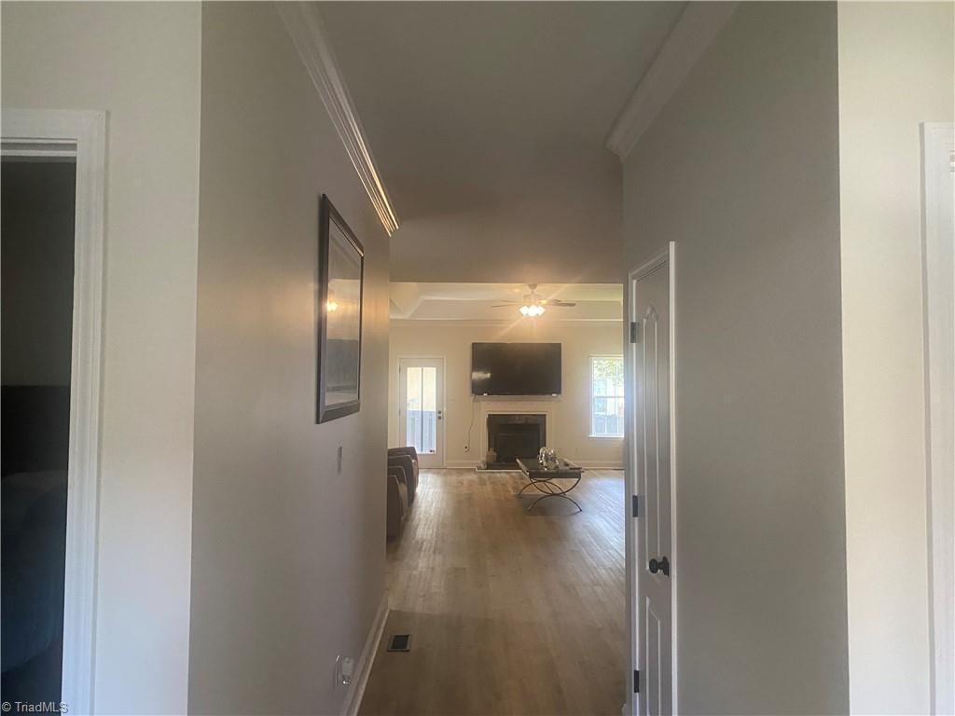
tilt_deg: +3.8
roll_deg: +0.2
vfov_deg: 53.1
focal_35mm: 26
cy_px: 358
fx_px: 717
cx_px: 478
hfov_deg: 67.3
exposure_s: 1/60
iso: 400
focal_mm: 4.25
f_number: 1.8
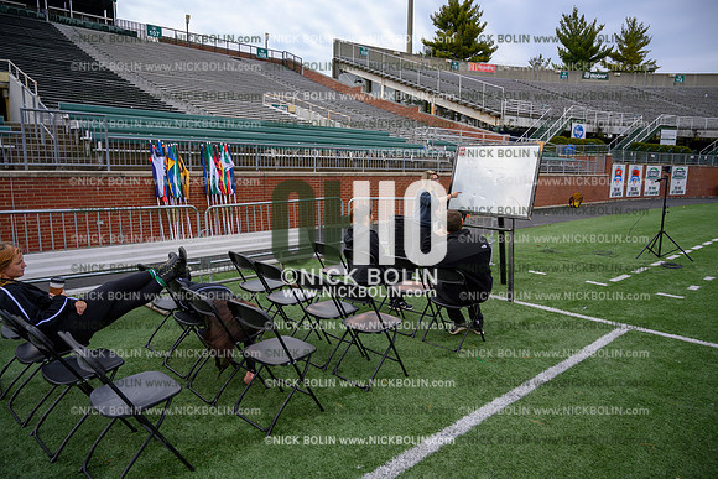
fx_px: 479
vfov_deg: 53.2
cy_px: 240
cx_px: 359
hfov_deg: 73.7
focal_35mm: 24
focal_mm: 24
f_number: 4
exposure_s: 1/320
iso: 125
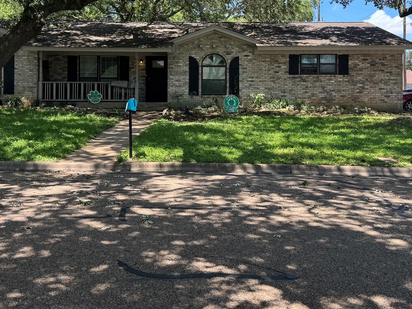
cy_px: 91
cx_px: 205
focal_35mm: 40
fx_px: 476
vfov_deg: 35.4
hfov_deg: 46.8
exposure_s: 1/671
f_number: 1.78
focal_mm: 6.76
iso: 80
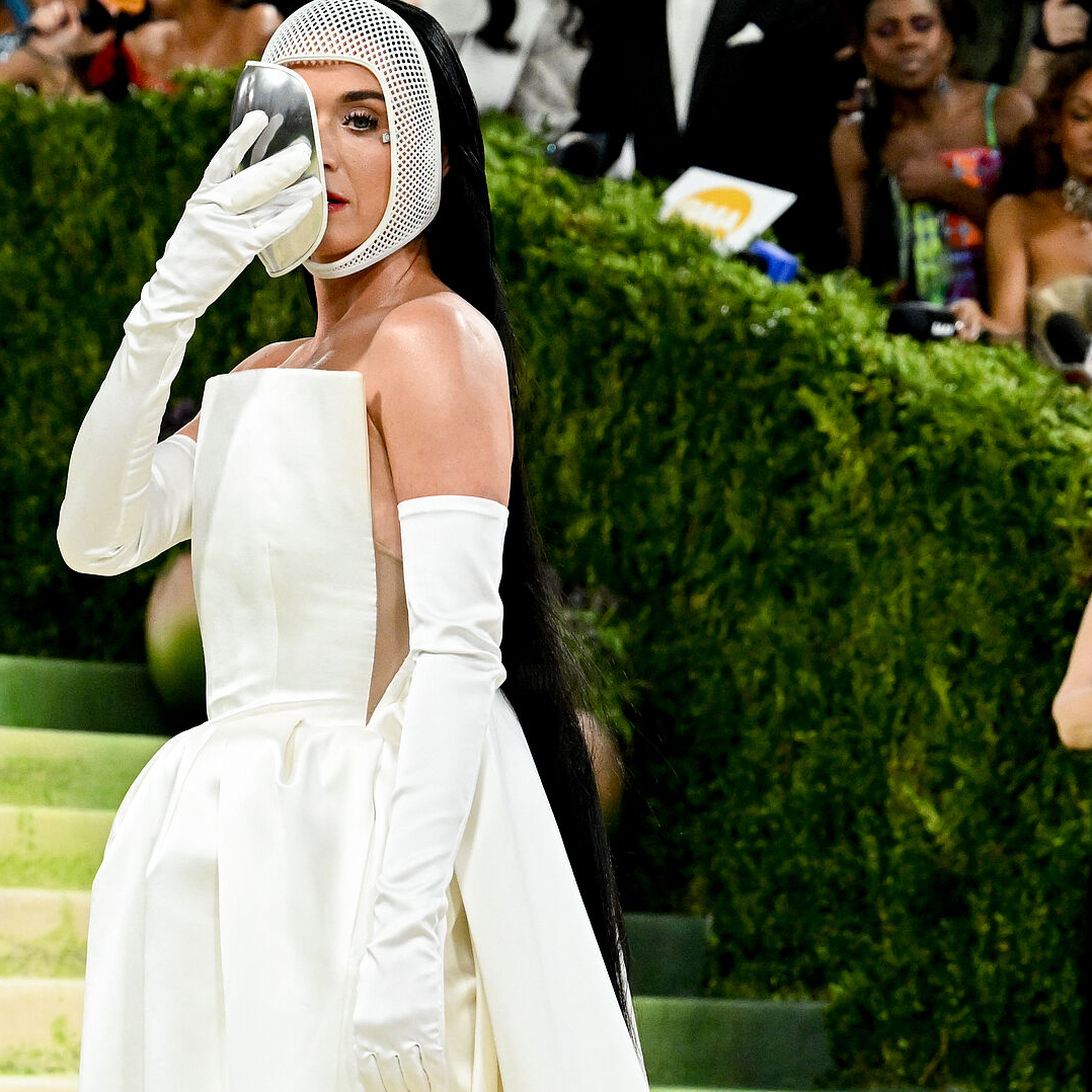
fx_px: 4925
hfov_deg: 12.6
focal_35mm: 138
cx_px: 410
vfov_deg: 12.5
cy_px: 1102
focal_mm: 70
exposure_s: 1/800
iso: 3200
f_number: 4
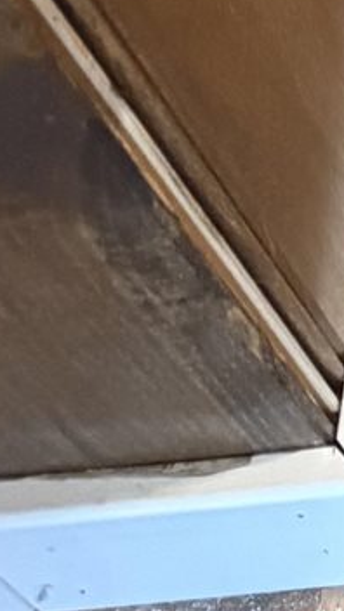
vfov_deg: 10.5
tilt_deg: -46.3
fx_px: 2773
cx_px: 1343
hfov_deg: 6.0
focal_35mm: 171
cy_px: -943
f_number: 1.78
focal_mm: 6.76
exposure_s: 1/60
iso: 500
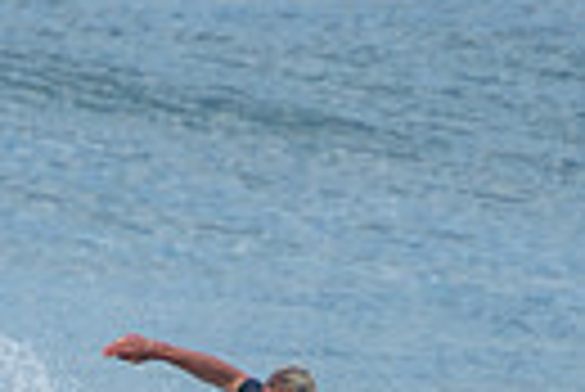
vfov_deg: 0.5
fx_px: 43452
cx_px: 81
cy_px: 525
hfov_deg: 0.8
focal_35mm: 2671
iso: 250
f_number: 5.6
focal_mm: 400
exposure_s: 1/1250
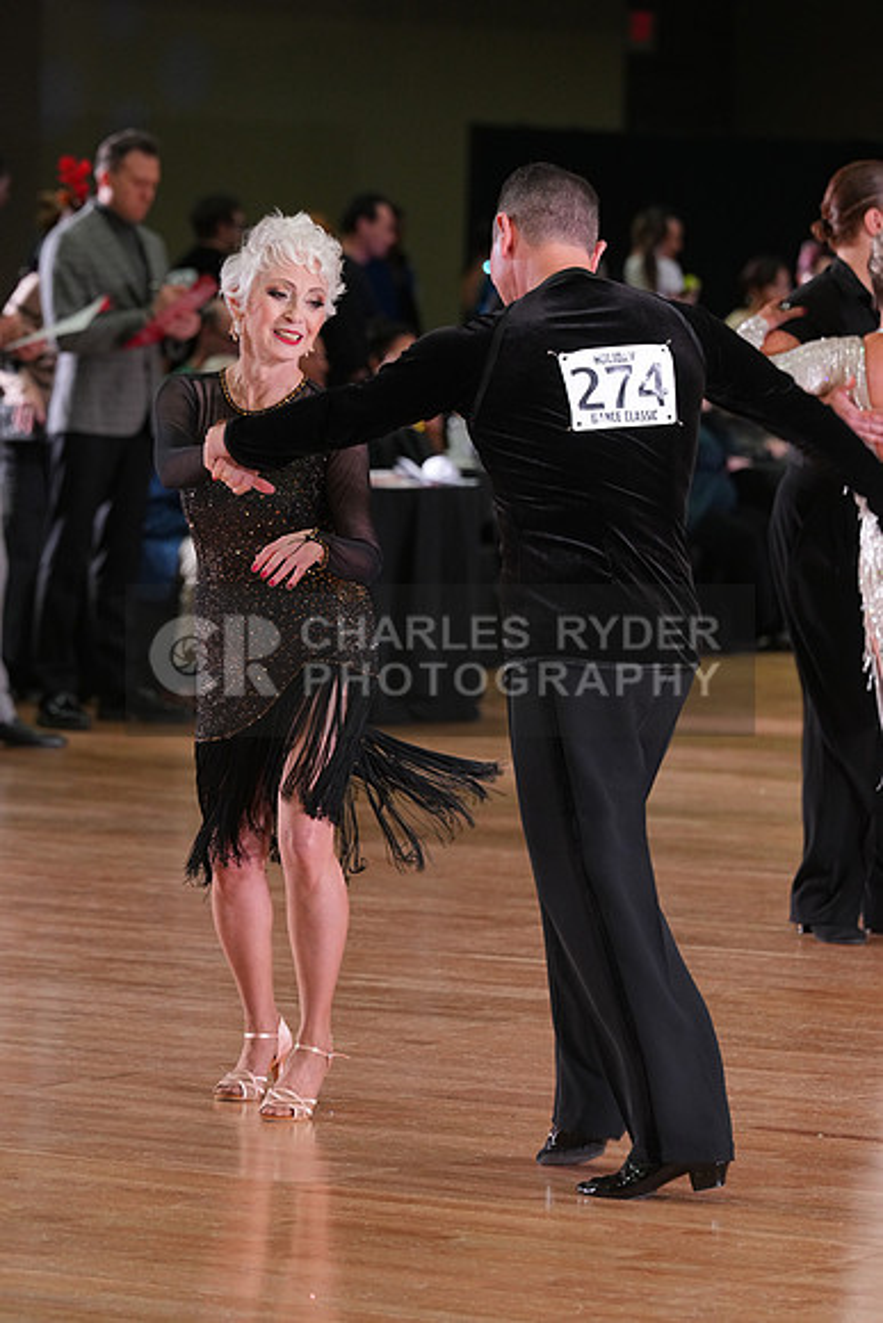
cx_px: 442
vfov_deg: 10.3
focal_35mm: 200
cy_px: 662
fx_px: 7353
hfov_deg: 6.9
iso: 2500
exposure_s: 1/200
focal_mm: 200
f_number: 5.6
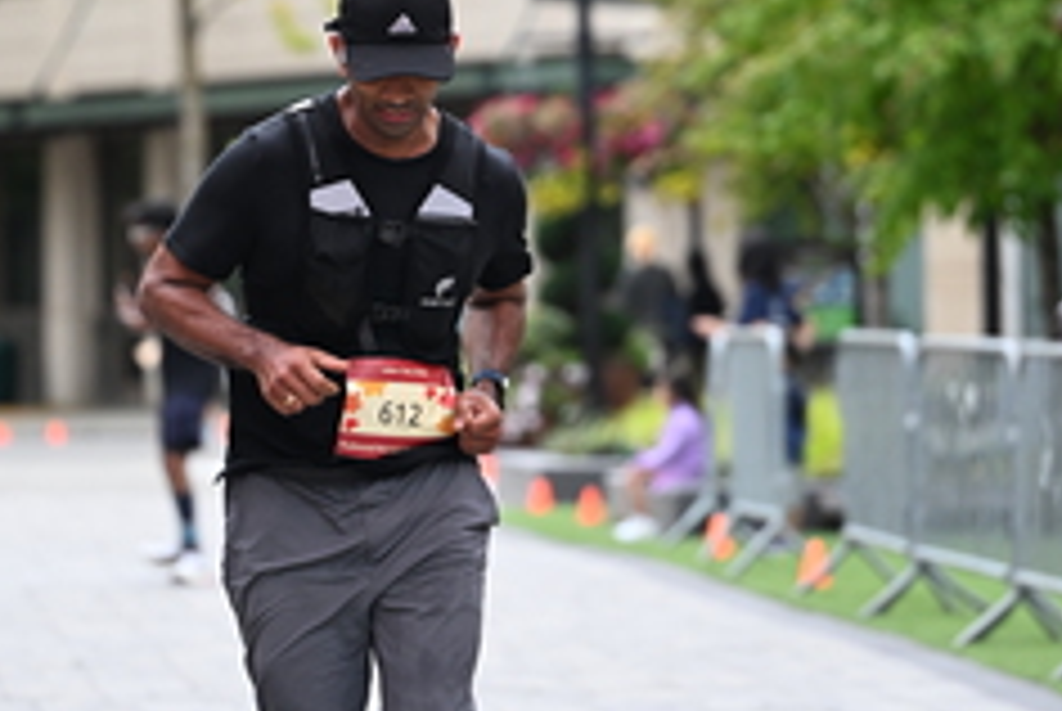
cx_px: 407
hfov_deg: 8.0
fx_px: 7561
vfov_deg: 5.4
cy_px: 81
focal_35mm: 256
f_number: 2.8
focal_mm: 110
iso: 640
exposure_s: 1/2000
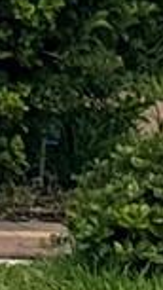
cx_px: -955
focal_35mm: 547
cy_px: -100
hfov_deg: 2.1
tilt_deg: -0.4
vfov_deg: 3.9
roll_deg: +0.3
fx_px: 4205
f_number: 1.78
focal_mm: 6.76
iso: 64
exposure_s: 1/7092
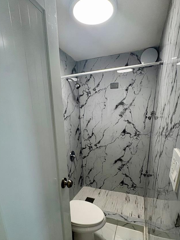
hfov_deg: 66.0
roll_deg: +0.4
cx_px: 88
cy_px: 153
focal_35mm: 20
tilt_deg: -16.1
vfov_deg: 79.9
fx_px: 139
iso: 160
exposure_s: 1/99
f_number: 2.2
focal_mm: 2.22
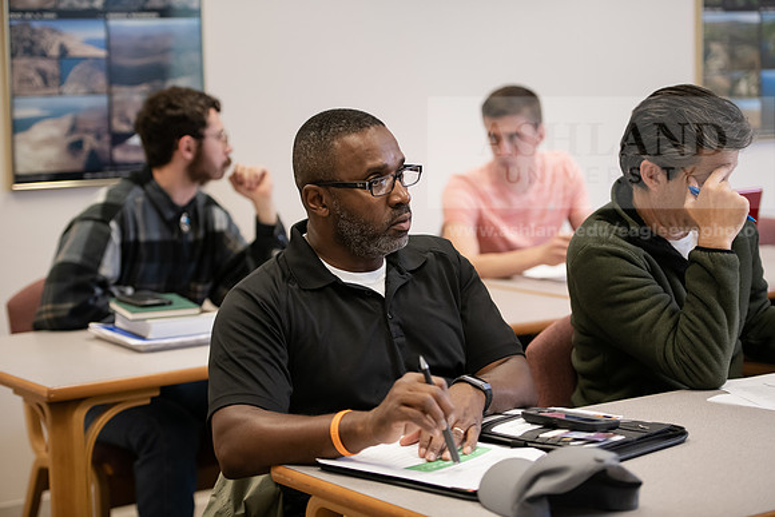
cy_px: 258
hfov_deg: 23.9
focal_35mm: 85
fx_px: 1830
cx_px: 388
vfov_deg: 16.1
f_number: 2.8
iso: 1600
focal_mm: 85
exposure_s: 1/200
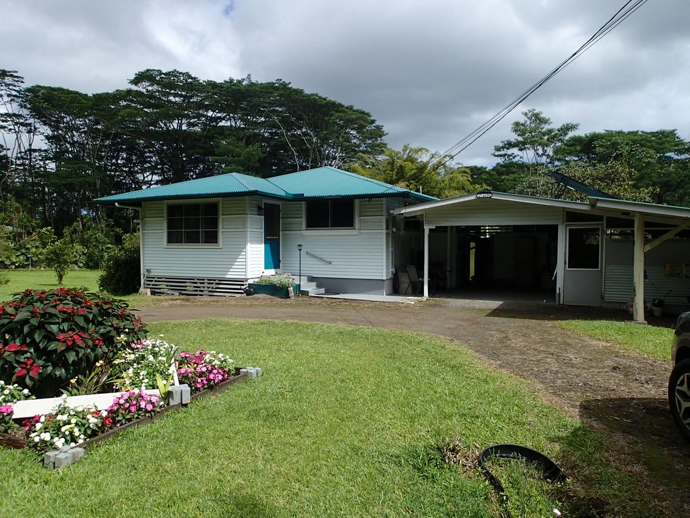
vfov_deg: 54.9
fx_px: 498
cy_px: 259
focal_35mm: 25
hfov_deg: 69.4
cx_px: 345
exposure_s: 1/250
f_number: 8
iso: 100
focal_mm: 4.5
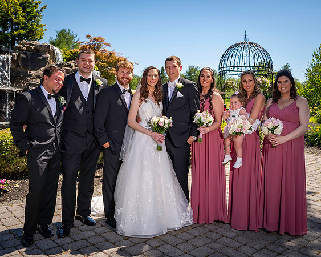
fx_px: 328
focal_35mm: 35
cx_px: 171
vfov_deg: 42.5
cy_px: 102
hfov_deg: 52.1
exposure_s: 1/1600
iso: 100
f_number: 3.2
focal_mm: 24
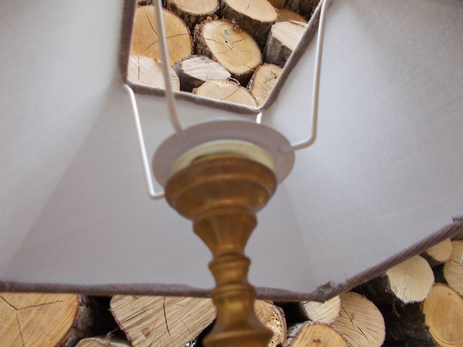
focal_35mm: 26
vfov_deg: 53.1
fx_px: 348
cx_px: 232
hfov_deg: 67.3
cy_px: 174
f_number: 3.2
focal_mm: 4.6
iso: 80
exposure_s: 1/40
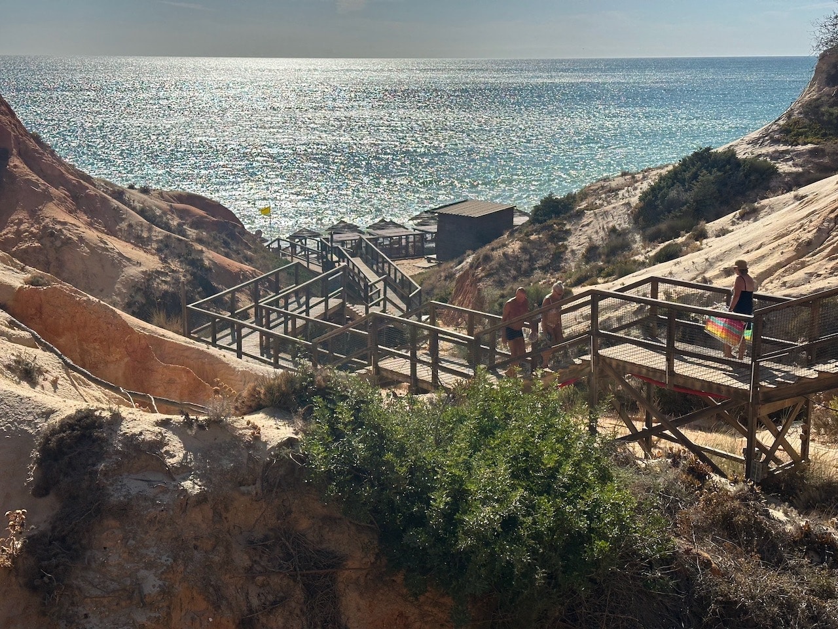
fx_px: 1162
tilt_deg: -12.2
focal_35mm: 48
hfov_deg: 39.7
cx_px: 419
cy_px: 314
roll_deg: -0.1
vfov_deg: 30.3
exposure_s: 1/9804
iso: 64
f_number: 1.78
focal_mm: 6.86
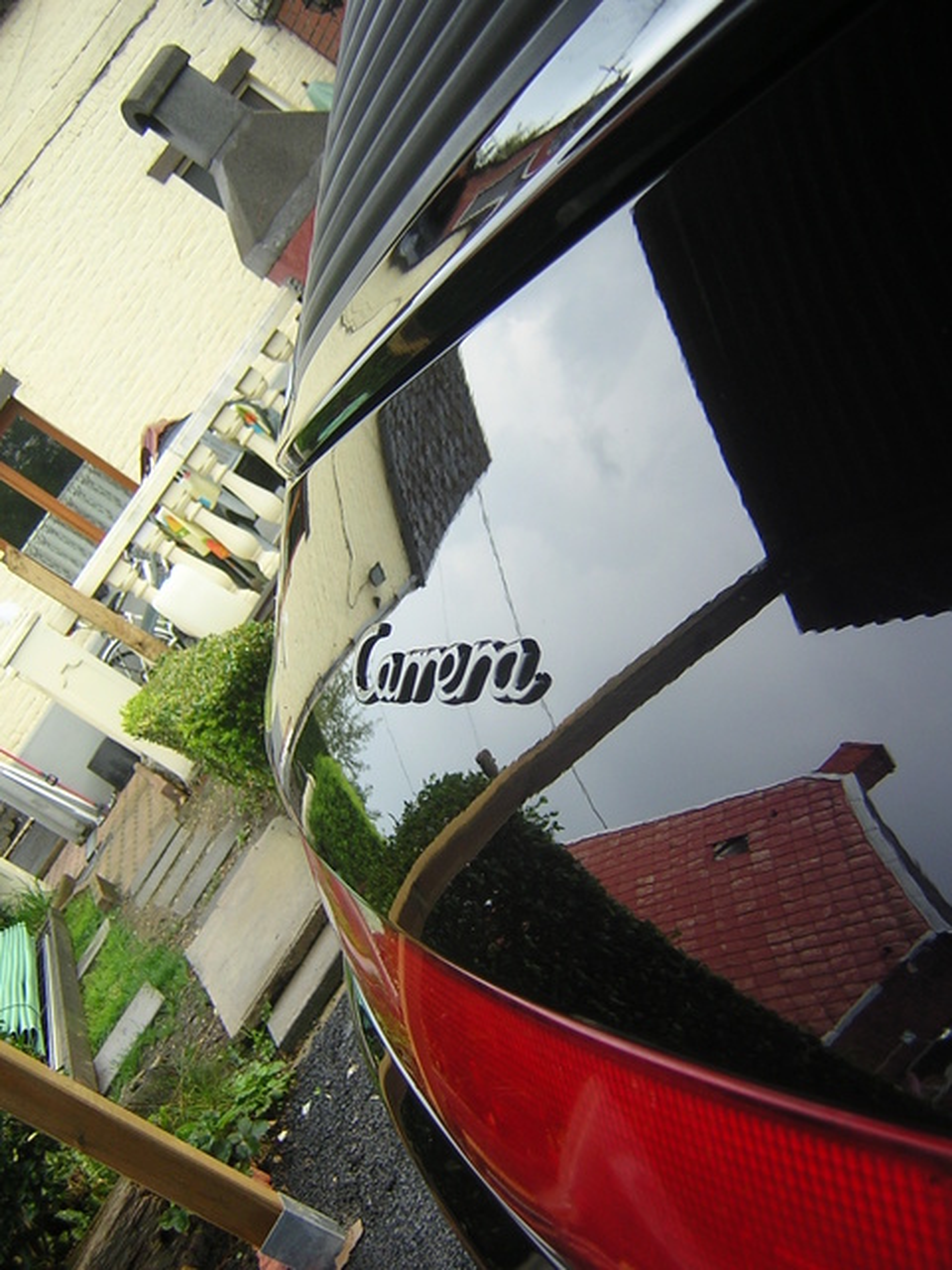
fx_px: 1320
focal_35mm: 36
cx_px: 476
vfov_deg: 51.4
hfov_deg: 39.7
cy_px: 635
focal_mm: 4.7
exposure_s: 1/101
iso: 100
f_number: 2.6
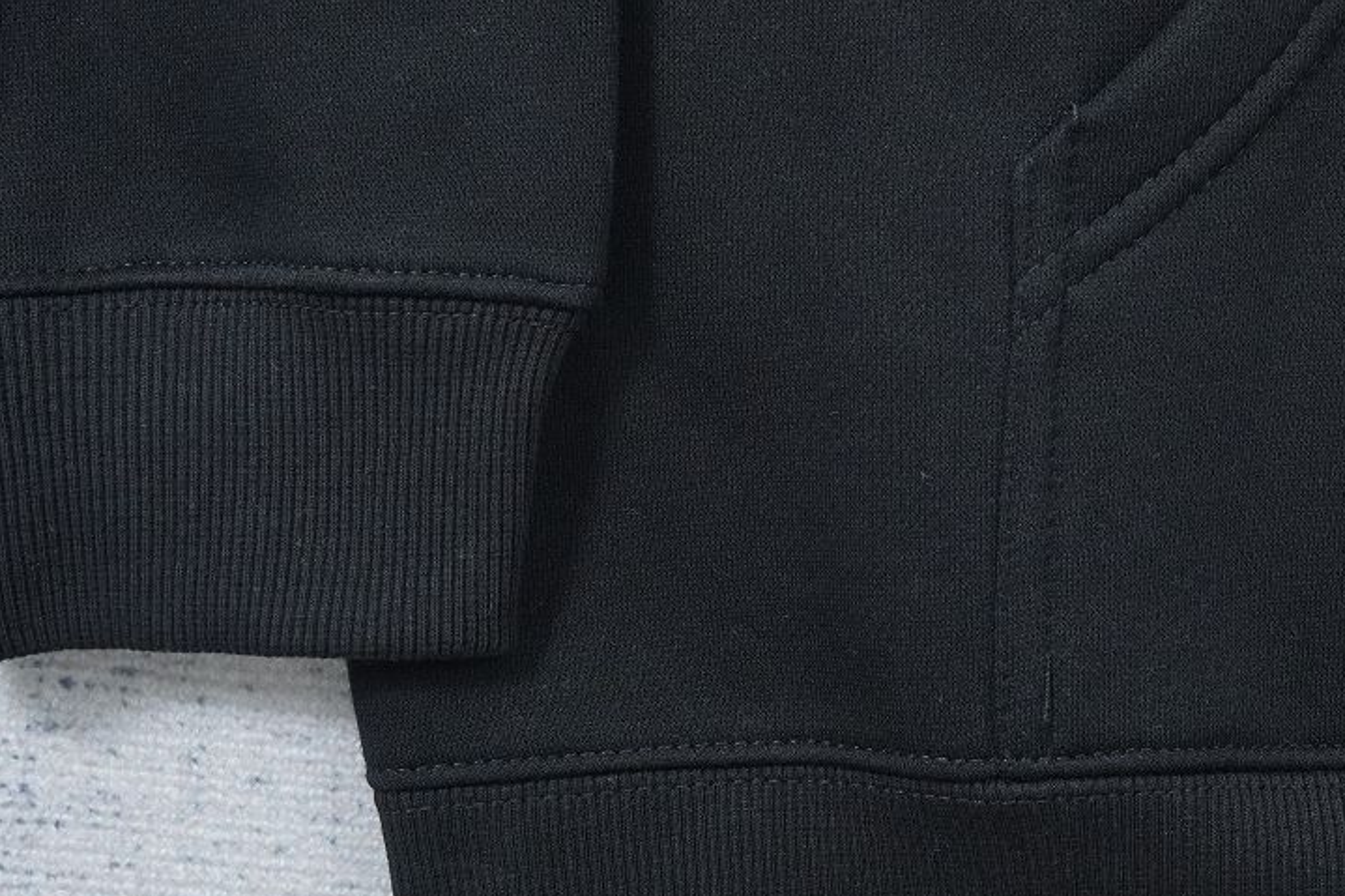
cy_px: 273
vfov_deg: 18.6
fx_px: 2727
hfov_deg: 27.2
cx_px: 1068
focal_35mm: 73
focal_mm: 35
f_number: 10
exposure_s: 1/100
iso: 1600
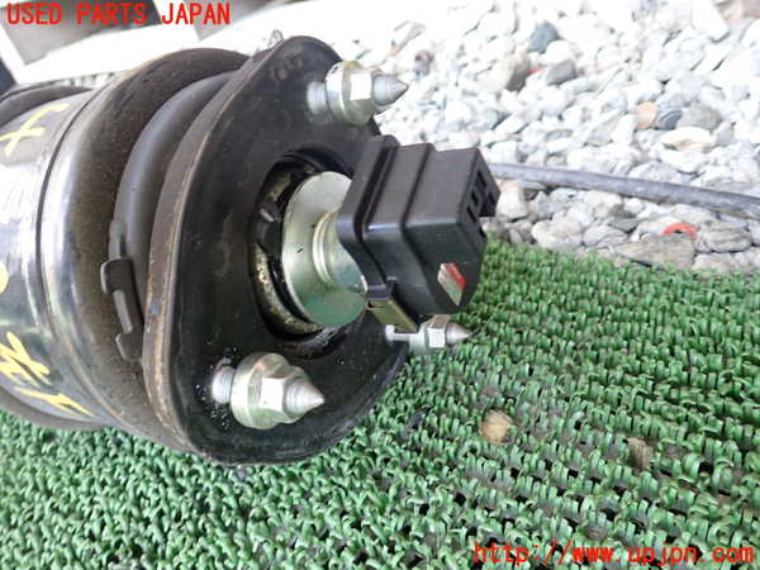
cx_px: 380
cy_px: 285
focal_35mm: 30
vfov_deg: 46.8
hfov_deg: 60.0
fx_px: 659
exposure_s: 1/40
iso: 200
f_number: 2.3
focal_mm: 5.4
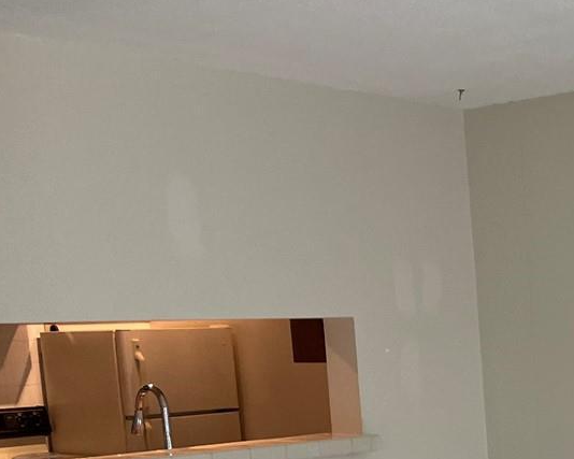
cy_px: 501
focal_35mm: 76
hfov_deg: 22.0
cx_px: 788
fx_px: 1291
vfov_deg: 19.3
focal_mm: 4.2
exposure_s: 1/120
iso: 125
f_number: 1.6
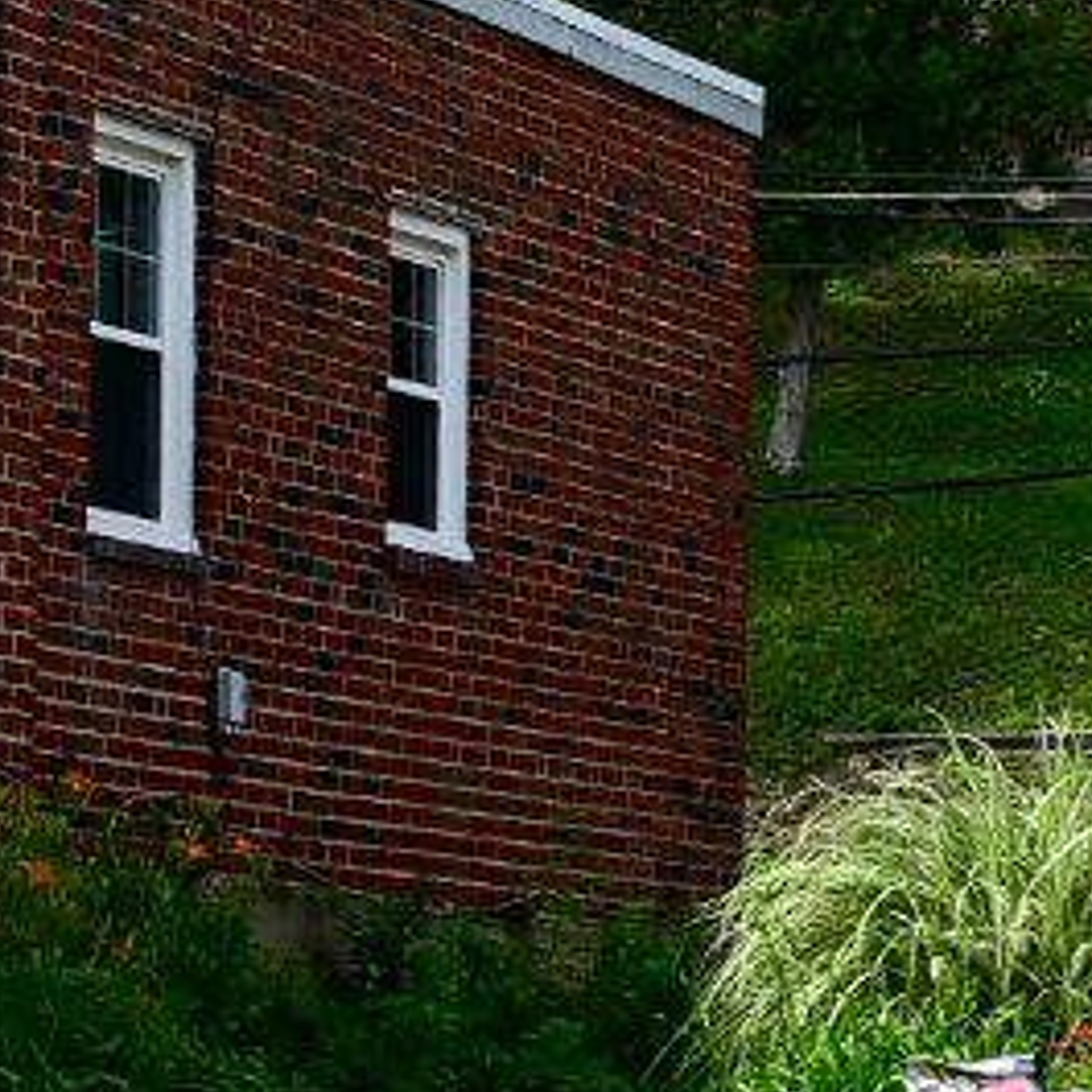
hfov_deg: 6.2
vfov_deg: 6.7
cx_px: 3070
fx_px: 9387
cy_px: 323
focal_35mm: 263
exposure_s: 1/250
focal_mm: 40
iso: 100
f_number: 8
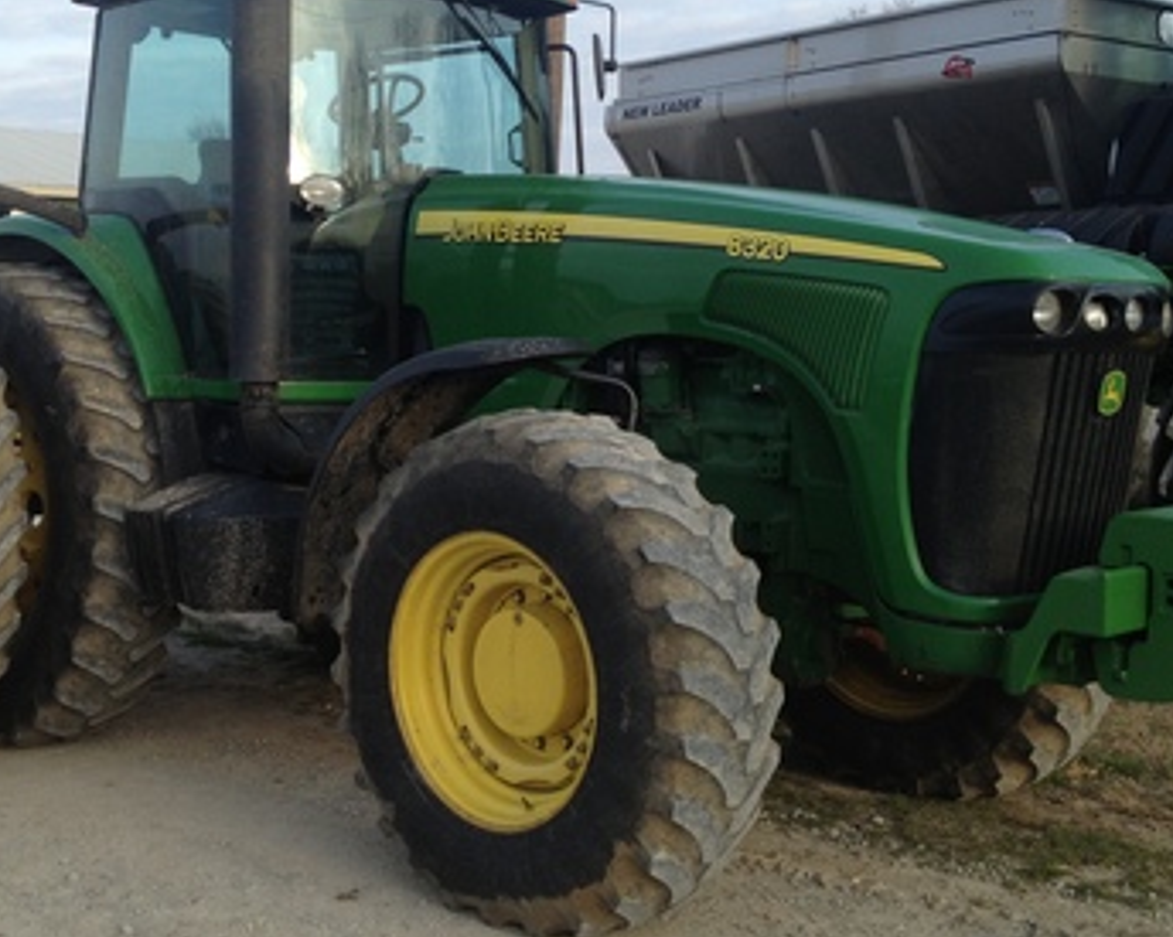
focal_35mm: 54
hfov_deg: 34.7
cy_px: 392
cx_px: 481
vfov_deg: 28.0
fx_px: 1874
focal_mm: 4.28
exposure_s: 1/557
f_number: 2.4
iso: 50
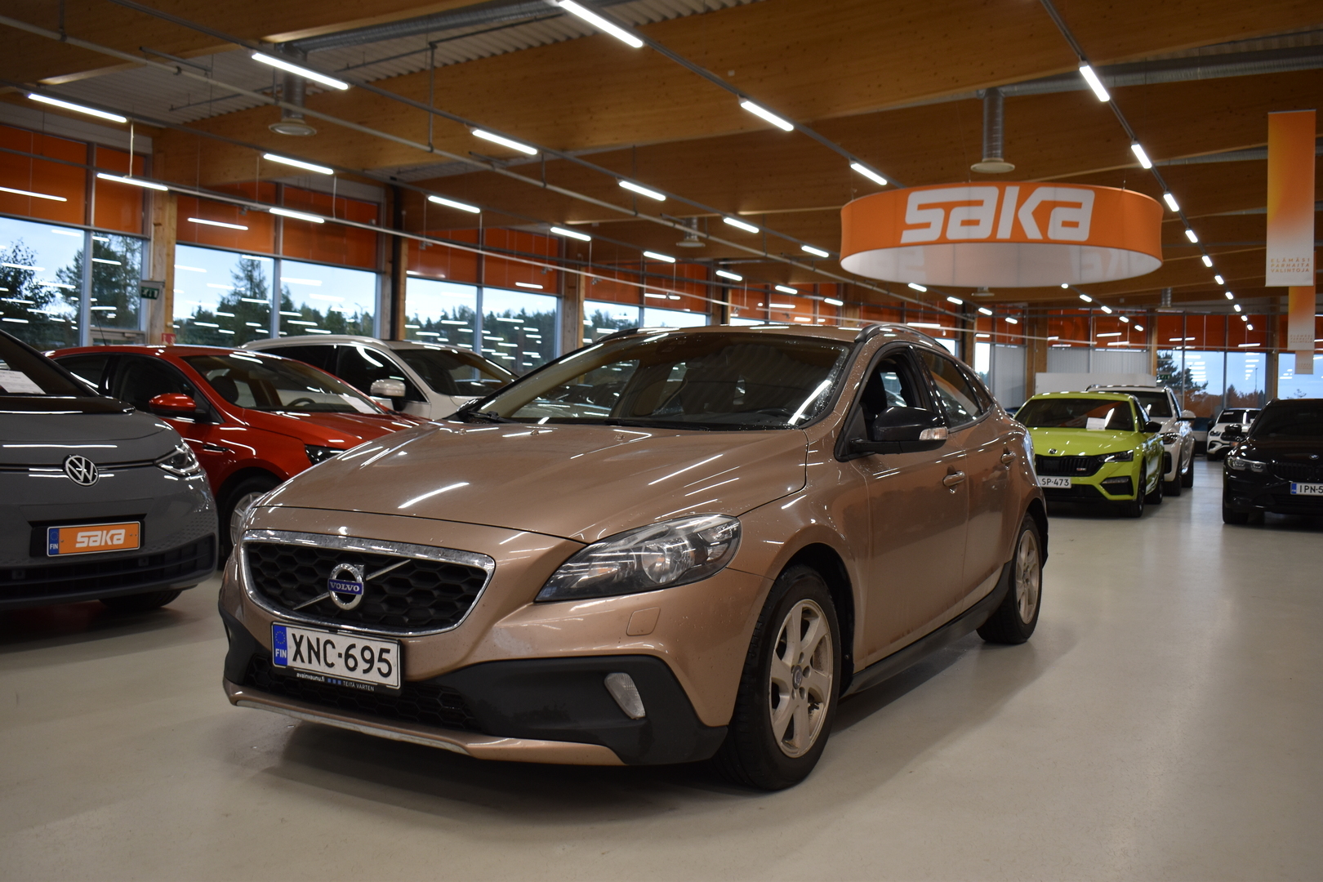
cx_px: 662
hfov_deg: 57.2
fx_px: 1213
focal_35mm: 33
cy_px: 441
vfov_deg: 40.0
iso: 400
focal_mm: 22
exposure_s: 1/90
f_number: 4.8
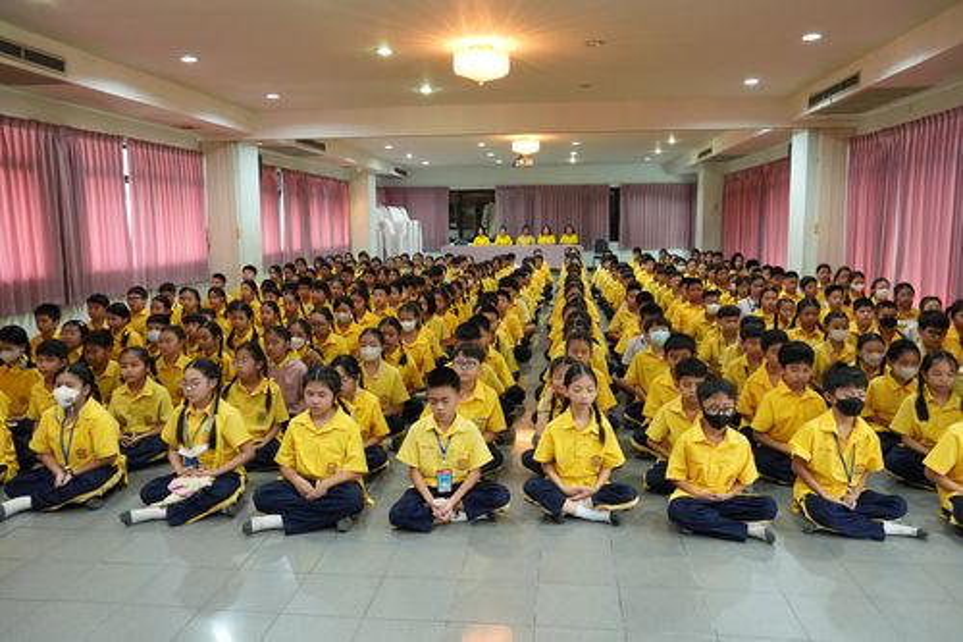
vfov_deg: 47.9
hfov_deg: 67.4
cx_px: 482
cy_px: 321
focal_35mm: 27
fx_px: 722
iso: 2500
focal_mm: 18
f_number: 6.3
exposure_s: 1/50
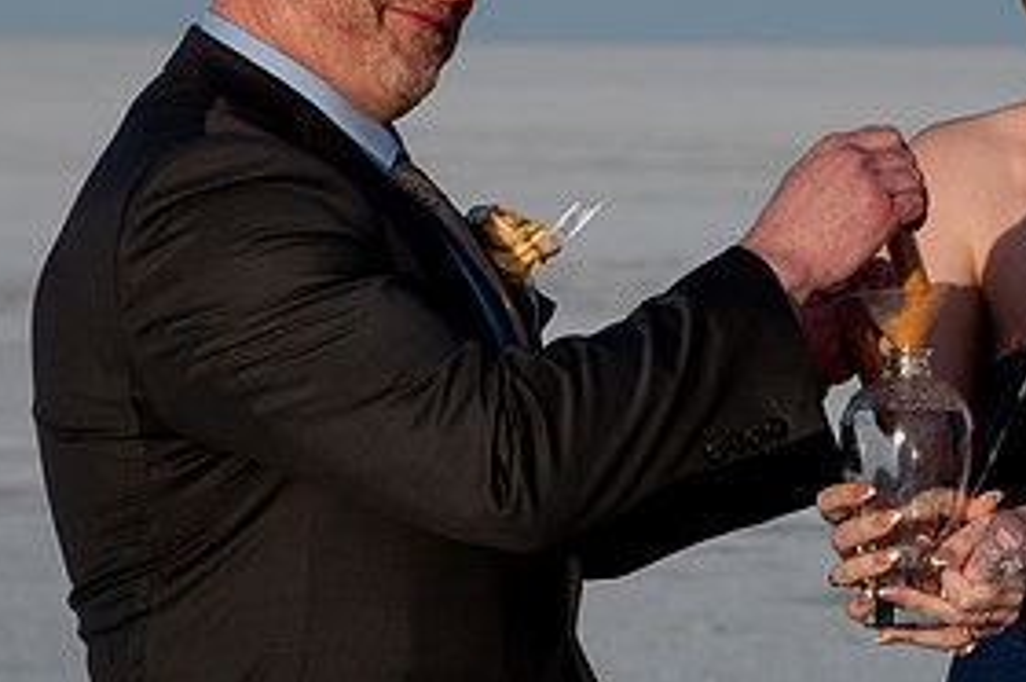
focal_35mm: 294
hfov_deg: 7.0
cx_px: 864
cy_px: 59
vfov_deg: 4.7
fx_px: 8369
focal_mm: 110
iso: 200
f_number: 8
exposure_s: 1/400
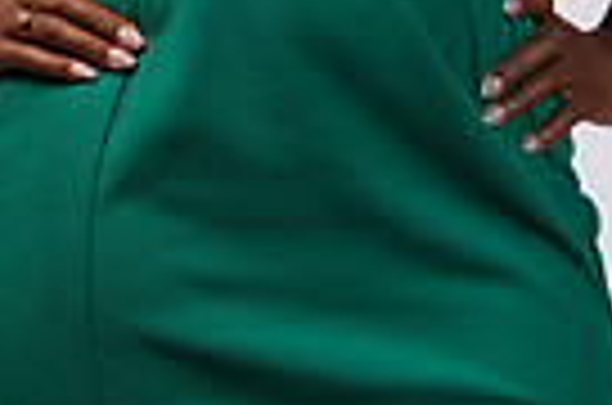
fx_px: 6920
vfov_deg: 3.3
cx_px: 238
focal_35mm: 408
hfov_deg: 5.1
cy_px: -500
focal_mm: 123
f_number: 11
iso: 160
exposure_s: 1/125
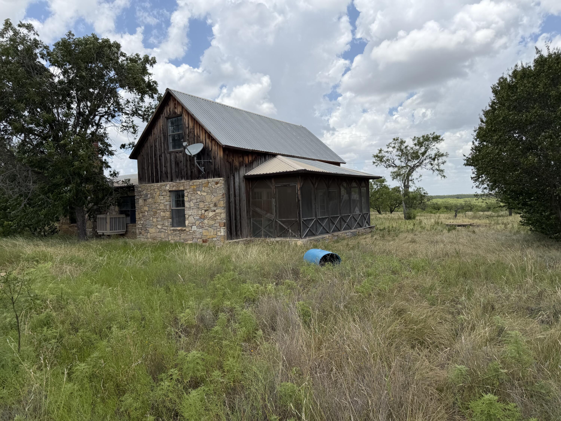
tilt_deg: +0.3
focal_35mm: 24
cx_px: 280
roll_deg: +3.5
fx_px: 389
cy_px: 210
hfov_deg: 71.6
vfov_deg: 56.8
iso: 80
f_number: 1.78
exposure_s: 1/5714
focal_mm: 6.76
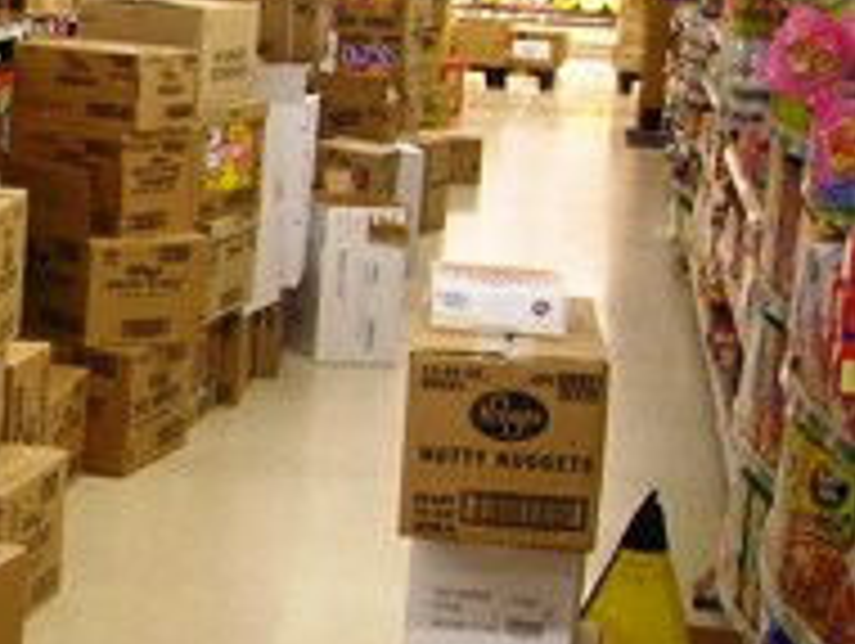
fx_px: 2473
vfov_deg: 14.8
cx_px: -266
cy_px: 205
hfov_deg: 18.2
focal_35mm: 100
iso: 59
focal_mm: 6.3
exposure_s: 1/4
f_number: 3.2
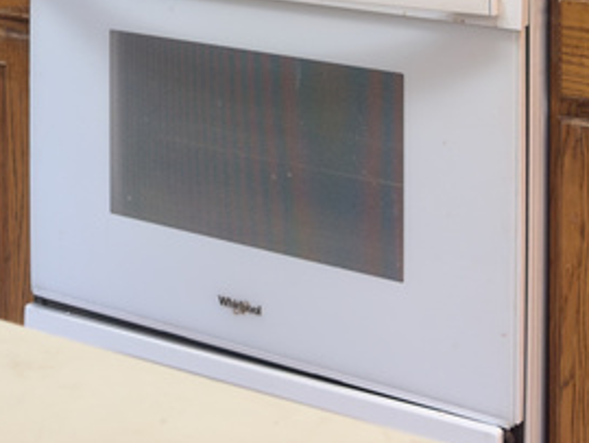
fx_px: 1550
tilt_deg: -2.0
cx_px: -46
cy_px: -225
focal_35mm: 91
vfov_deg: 15.1
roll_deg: +0.6
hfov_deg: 20.6
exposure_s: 1/60
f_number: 1.78
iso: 80
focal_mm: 6.76
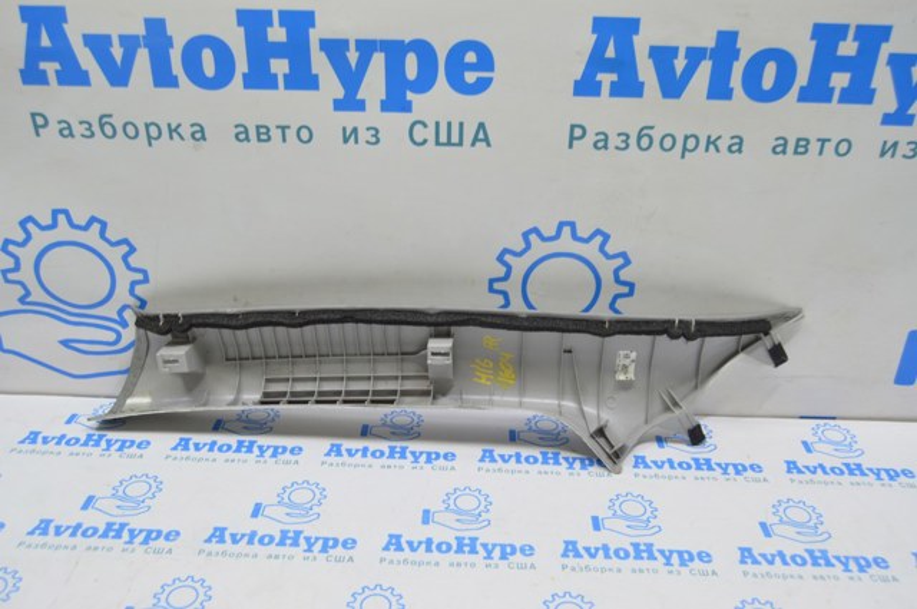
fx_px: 840
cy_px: 304
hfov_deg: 57.3
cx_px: 458
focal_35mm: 33
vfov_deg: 39.9
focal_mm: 22
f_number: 5.6
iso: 400
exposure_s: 1/20
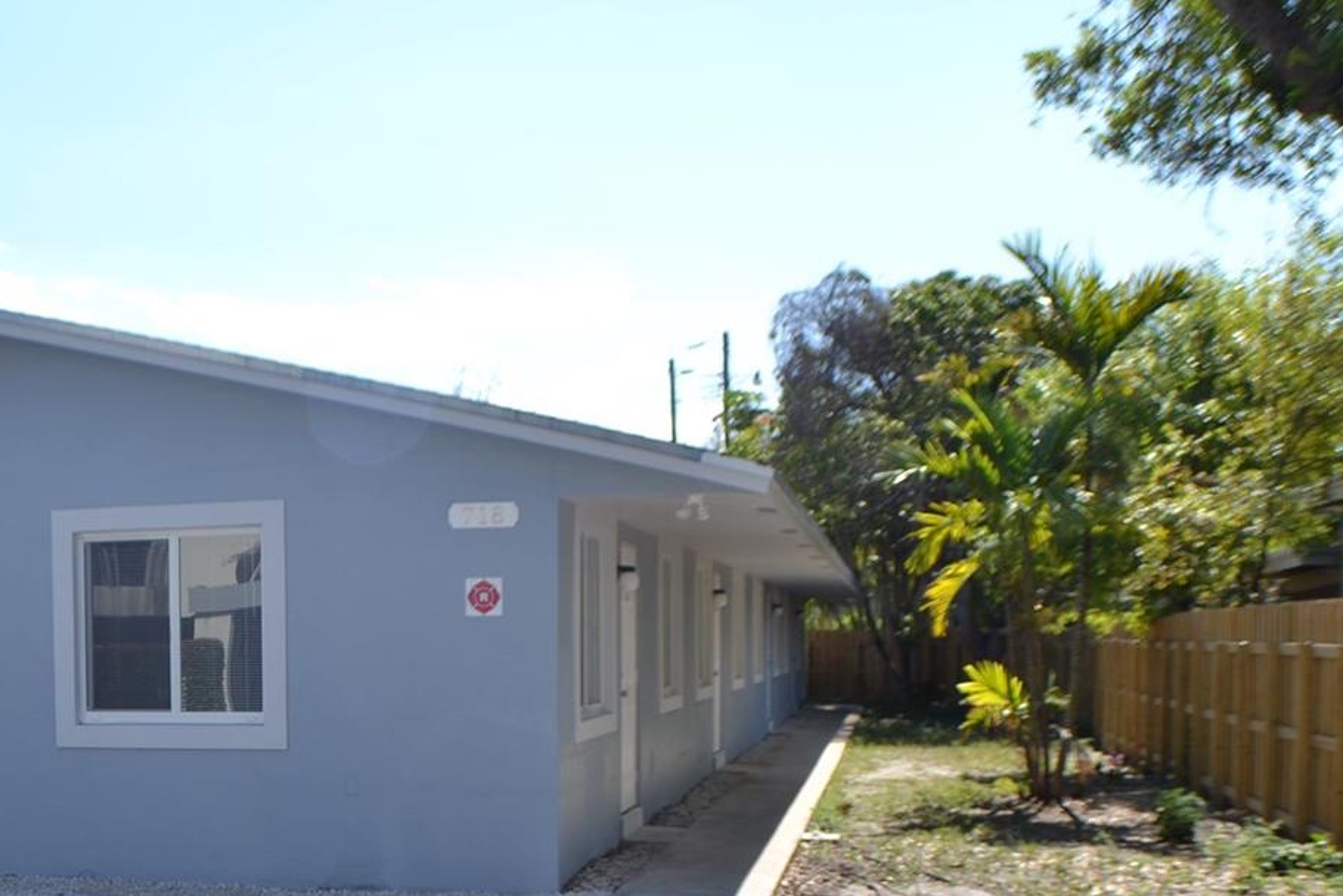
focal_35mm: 58
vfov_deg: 23.0
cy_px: 728
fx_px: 2164
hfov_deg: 33.3
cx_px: 241
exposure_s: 1/320
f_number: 5
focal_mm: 22
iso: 100
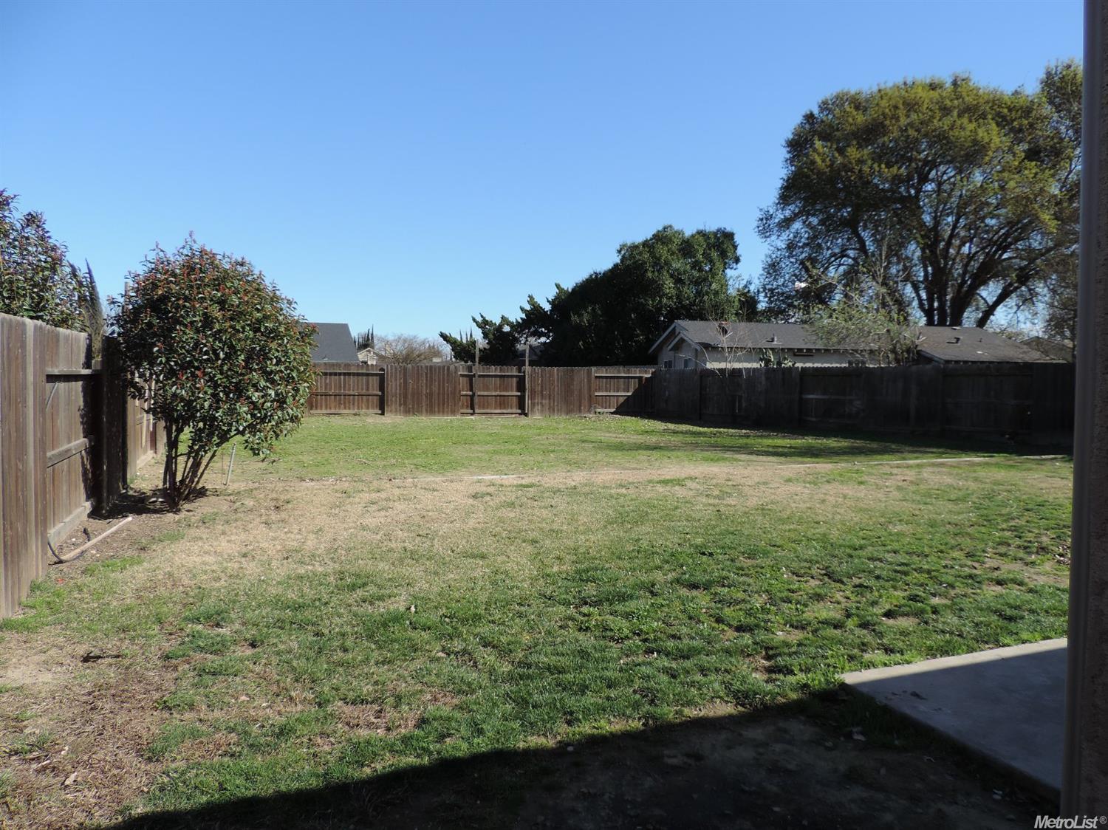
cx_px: 554
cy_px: 415
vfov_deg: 56.8
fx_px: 768
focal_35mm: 24
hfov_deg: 71.6
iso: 80
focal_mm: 4.3
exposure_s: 1/800
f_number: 3
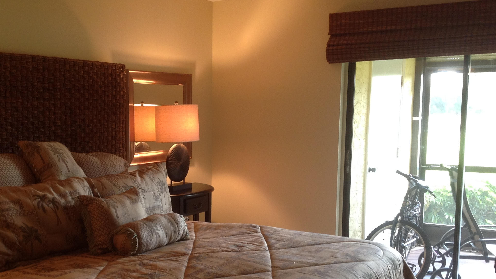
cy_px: 197
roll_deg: -1.6
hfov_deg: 40.2
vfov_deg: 23.3
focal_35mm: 51
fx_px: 671
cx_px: 173
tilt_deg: -4.6
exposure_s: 1/15
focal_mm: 4.28
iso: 80
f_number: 2.4
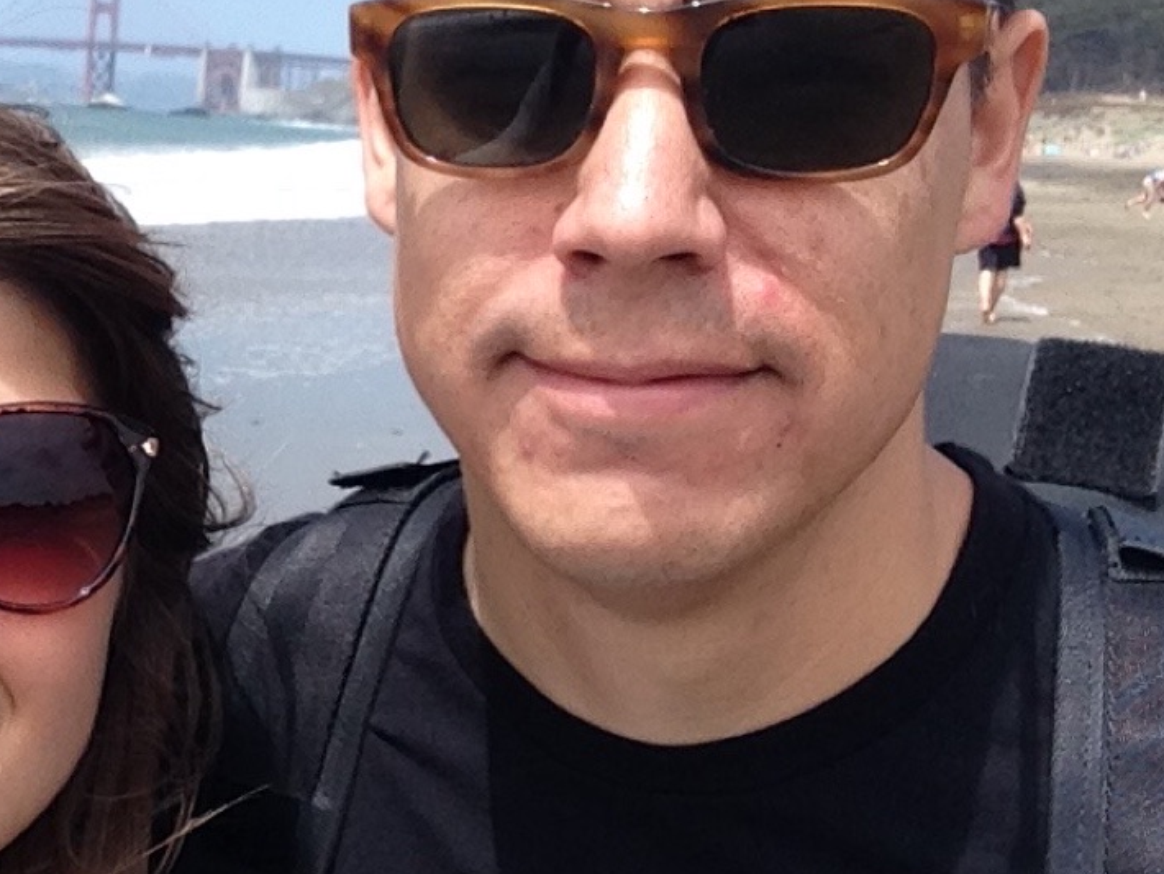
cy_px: 412
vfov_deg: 21.3
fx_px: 2321
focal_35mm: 69
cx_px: 207
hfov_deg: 27.5
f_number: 2.4
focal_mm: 2.18
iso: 32
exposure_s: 1/883
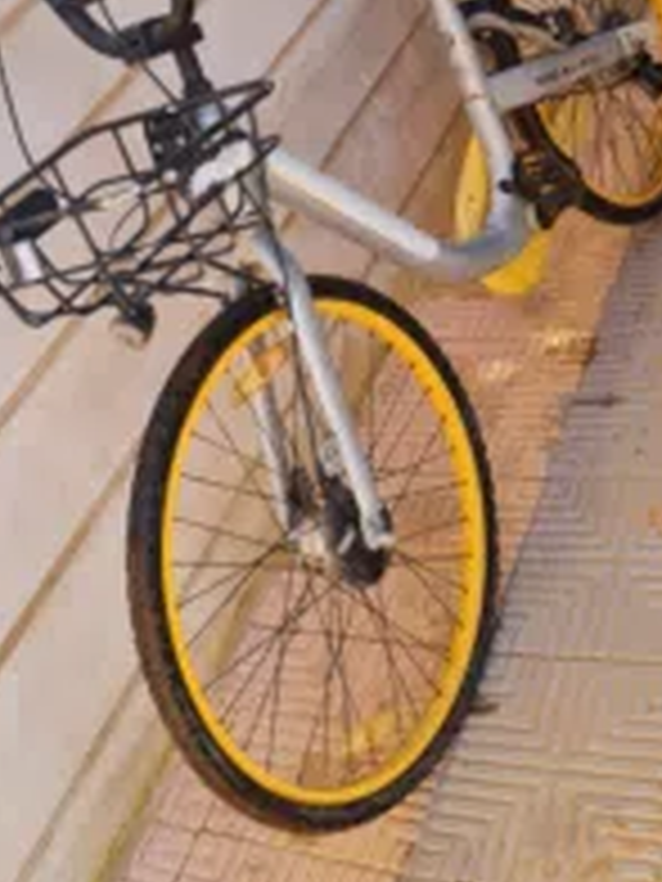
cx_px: 297
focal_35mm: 53
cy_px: 176
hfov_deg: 27.5
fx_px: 1351
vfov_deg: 35.0
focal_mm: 5.4
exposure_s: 1/292
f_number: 1.8
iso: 50
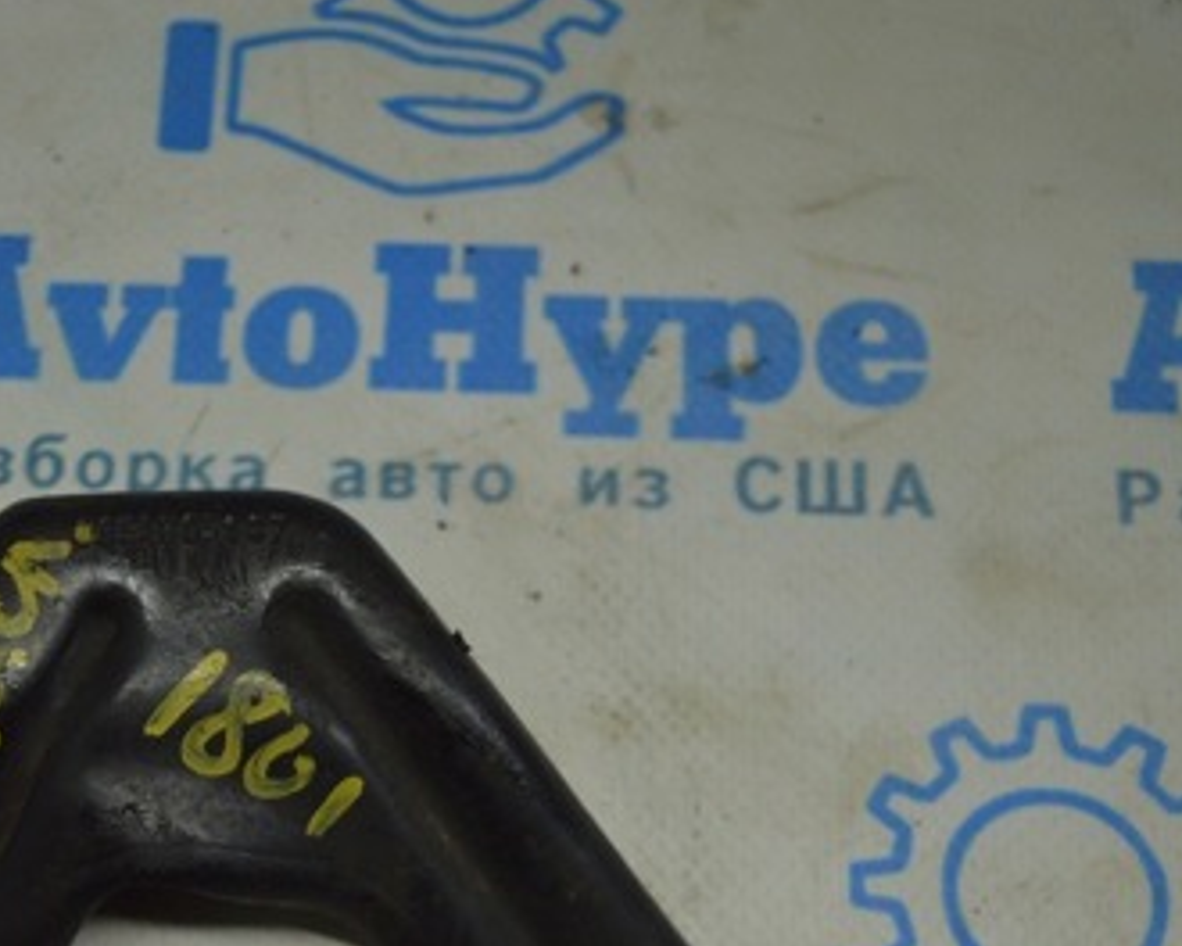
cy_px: 679
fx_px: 2099
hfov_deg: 30.2
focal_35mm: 60
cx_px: 136
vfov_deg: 25.2
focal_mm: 22
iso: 400
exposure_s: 1/200
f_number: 3.8
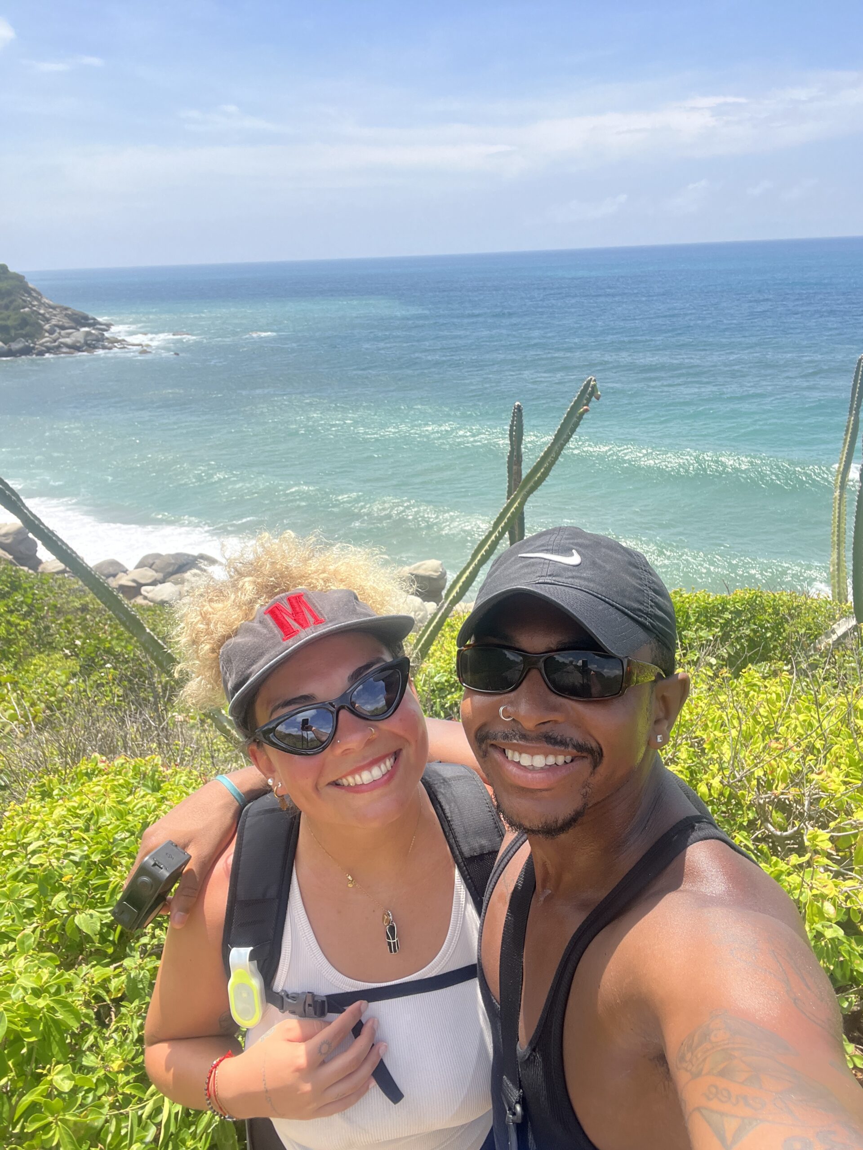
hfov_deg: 58.9
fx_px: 765
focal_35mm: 23
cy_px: 575
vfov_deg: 73.9
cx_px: 432
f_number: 2.2
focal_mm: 2.71
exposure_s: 1/520
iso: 32
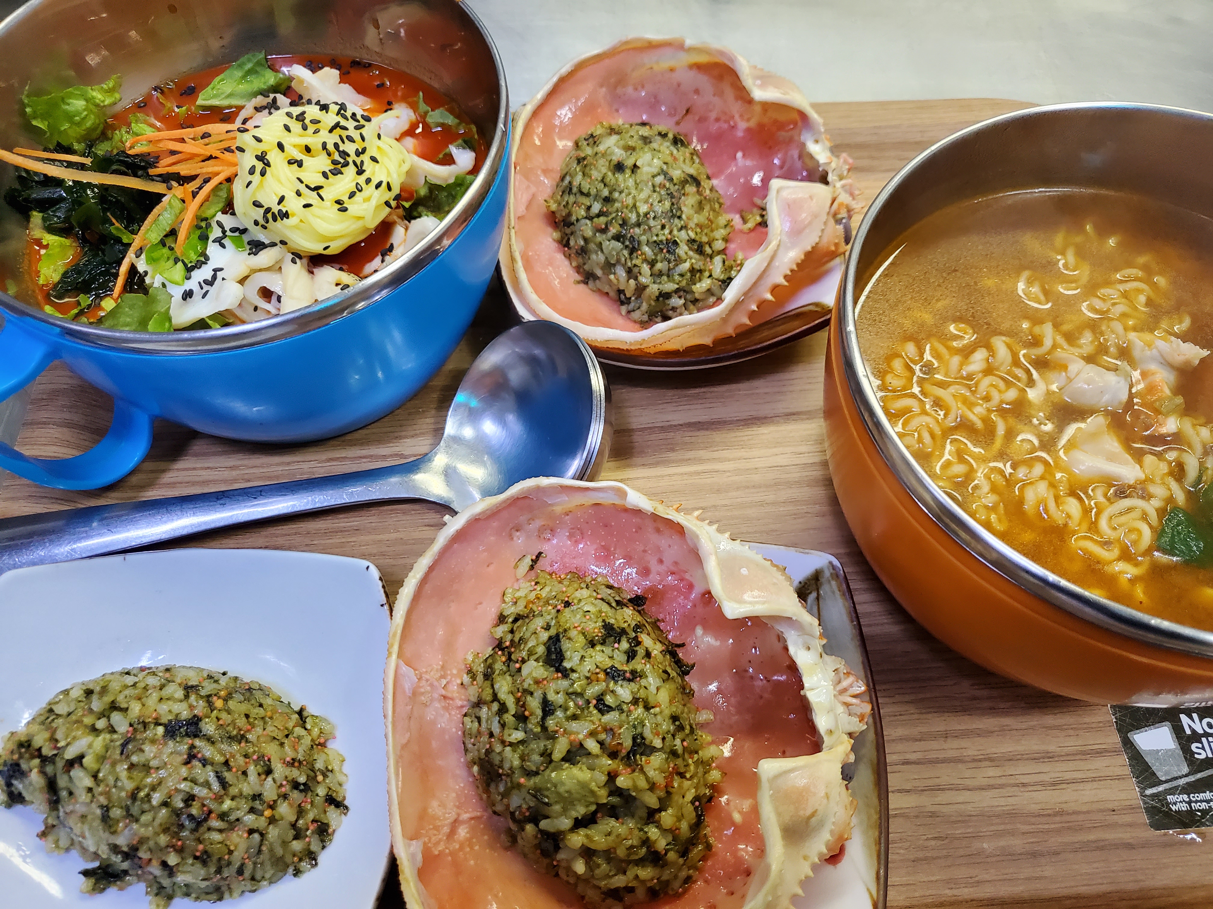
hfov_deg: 67.3
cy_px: 454
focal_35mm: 26
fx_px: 911
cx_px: 606
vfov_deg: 53.1
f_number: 1.8
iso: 250
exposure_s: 1/120
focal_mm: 4.25
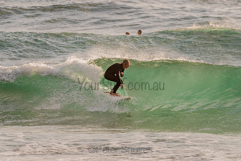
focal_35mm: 613
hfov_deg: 3.4
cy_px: 78
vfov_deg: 2.2
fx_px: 4104
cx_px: 118
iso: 180
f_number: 5.6
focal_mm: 500
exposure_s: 1/2000
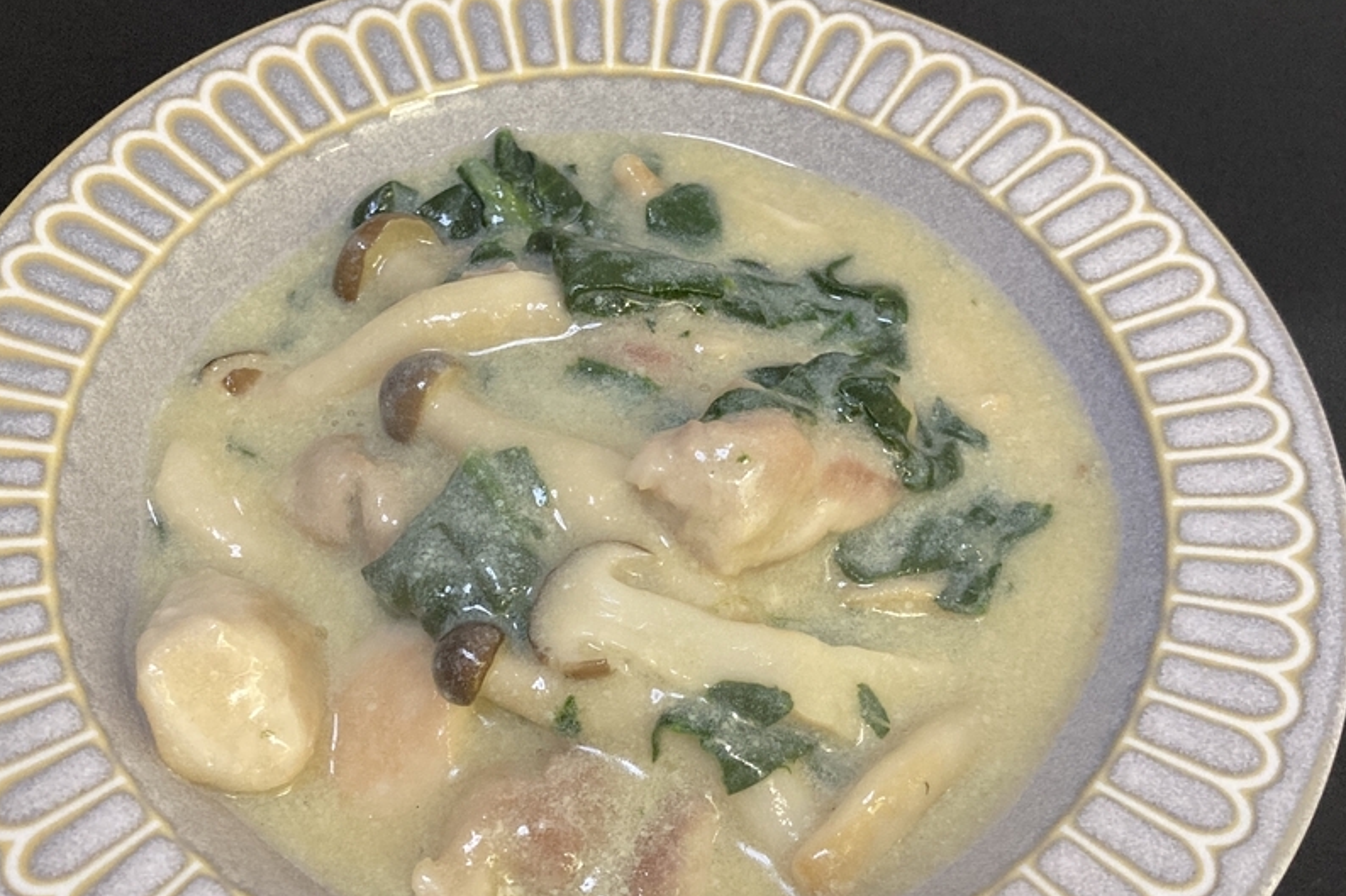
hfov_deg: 44.5
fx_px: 1645
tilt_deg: -57.4
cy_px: 517
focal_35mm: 44
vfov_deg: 30.5
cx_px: 614
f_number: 1.8
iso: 320
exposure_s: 1/25
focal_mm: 3.99
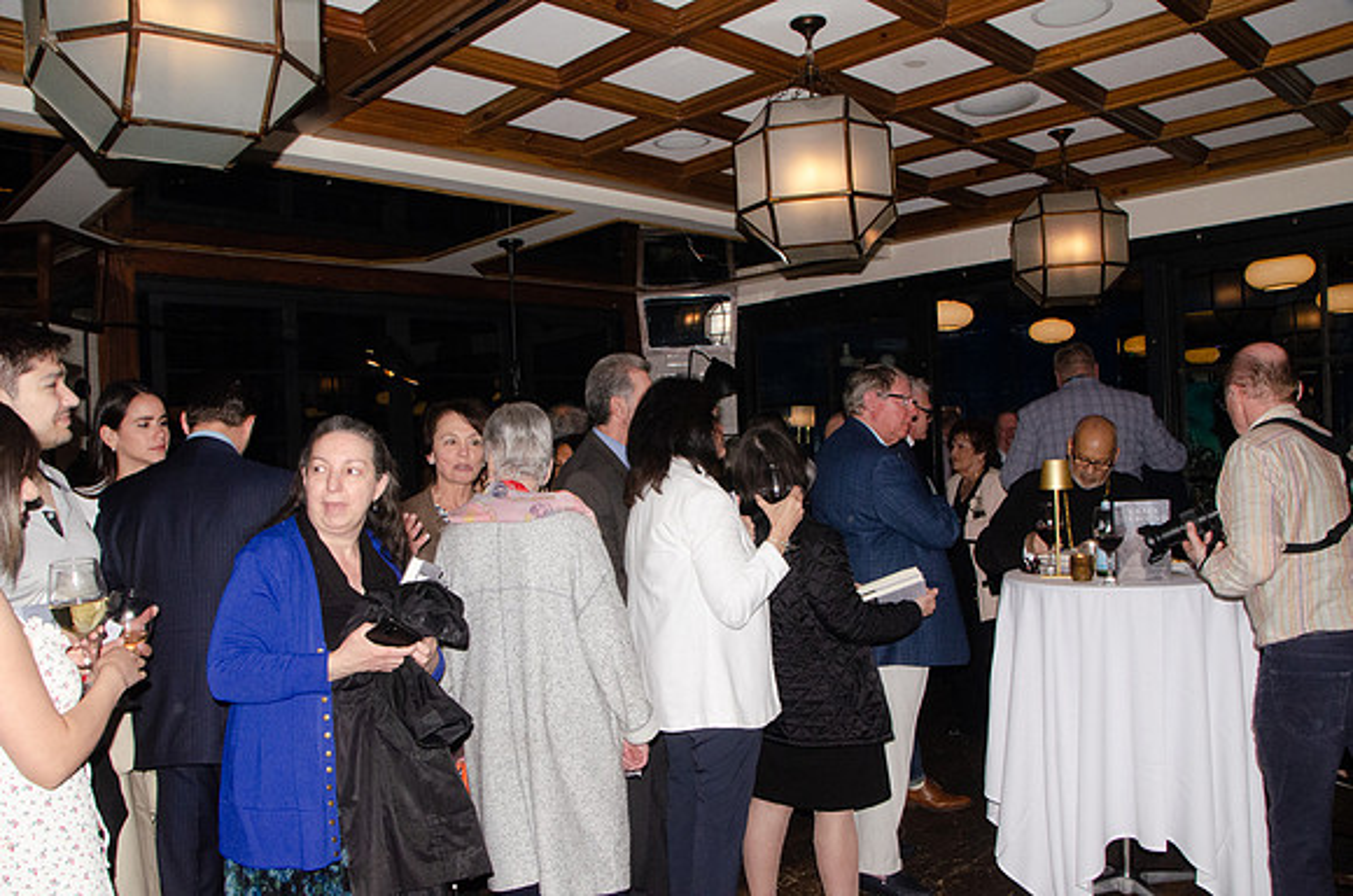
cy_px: 448
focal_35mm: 27
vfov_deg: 47.7
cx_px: 676
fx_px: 1013
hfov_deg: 67.5
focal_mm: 18
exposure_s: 1/100
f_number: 16
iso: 2500
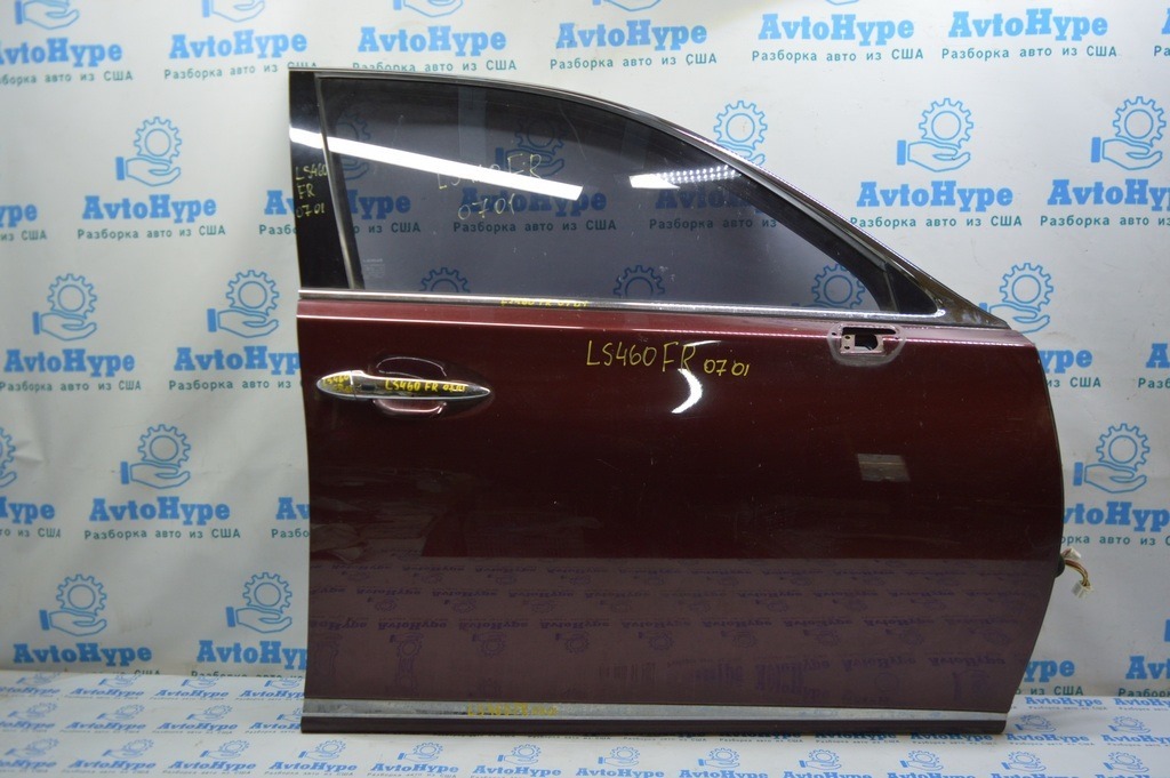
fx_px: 877
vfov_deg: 47.9
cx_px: 585
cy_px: 389
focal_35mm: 27
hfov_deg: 67.4
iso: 400
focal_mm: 18
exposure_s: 1/80
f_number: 3.5
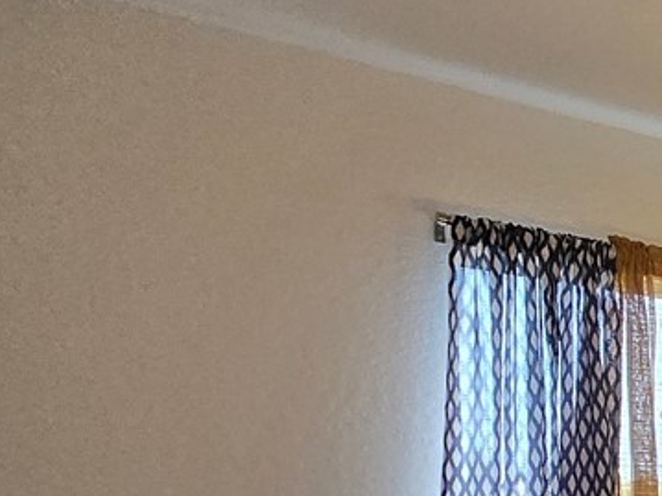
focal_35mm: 58
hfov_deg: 17.0
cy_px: 632
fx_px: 1109
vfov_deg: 22.7
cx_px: 1466
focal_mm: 1.7
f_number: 2.2
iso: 100
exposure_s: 1/60
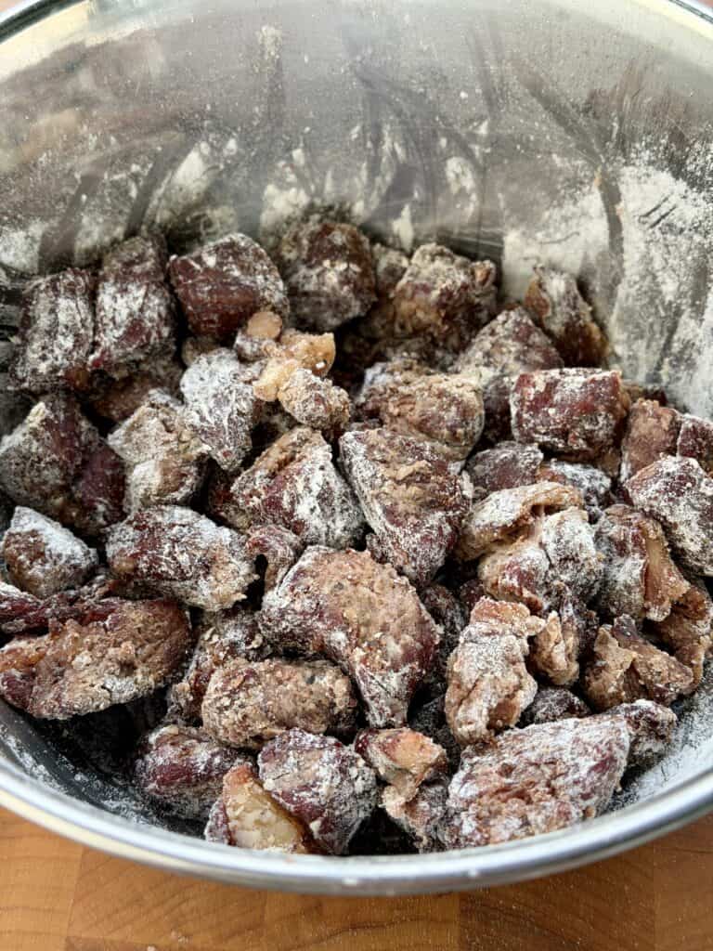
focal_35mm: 48
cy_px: 476
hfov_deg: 30.3
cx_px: 356
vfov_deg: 39.7
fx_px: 1318
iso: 64
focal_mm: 6.76
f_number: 1.78
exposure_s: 1/302
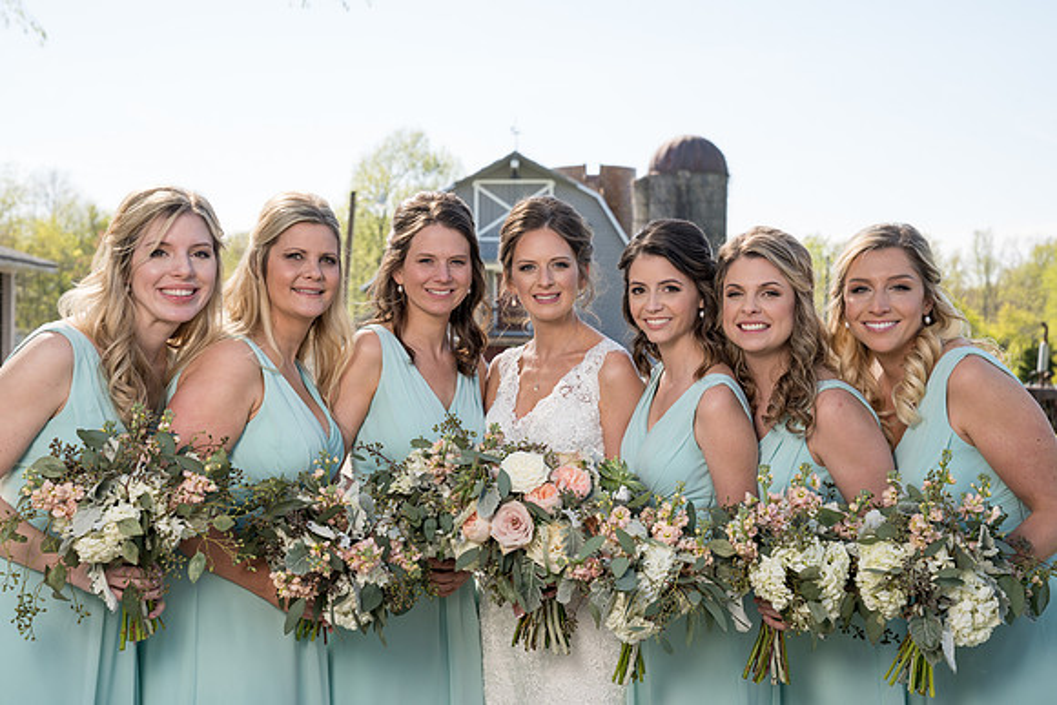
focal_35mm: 53
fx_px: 1556
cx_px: 528
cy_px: 352
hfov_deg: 37.5
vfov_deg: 25.5
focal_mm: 53
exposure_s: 1/200
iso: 100
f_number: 5.6
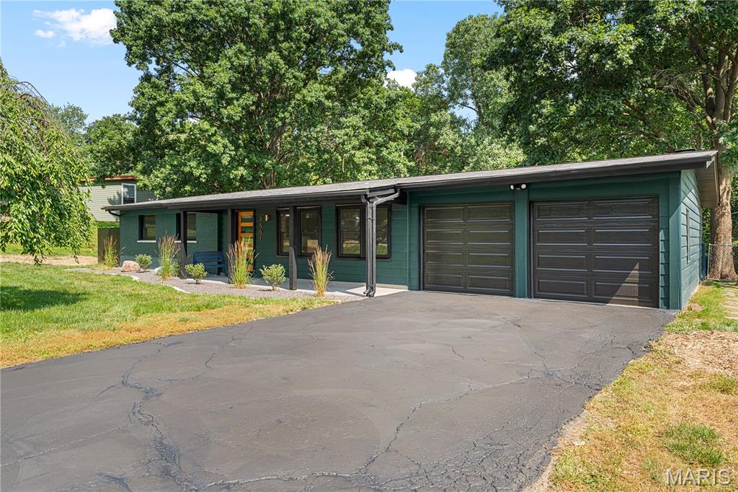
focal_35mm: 23
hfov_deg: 76.1
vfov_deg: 55.1
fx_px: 471
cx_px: 369
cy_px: 246
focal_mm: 23
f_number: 8
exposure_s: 1/60
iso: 400
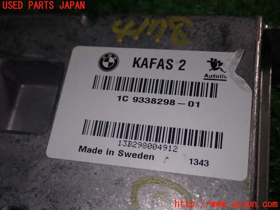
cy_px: 105
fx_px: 380
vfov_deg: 30.9
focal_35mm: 47
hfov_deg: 40.4
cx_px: 140
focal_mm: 8.4
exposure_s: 1/50
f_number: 9
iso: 200
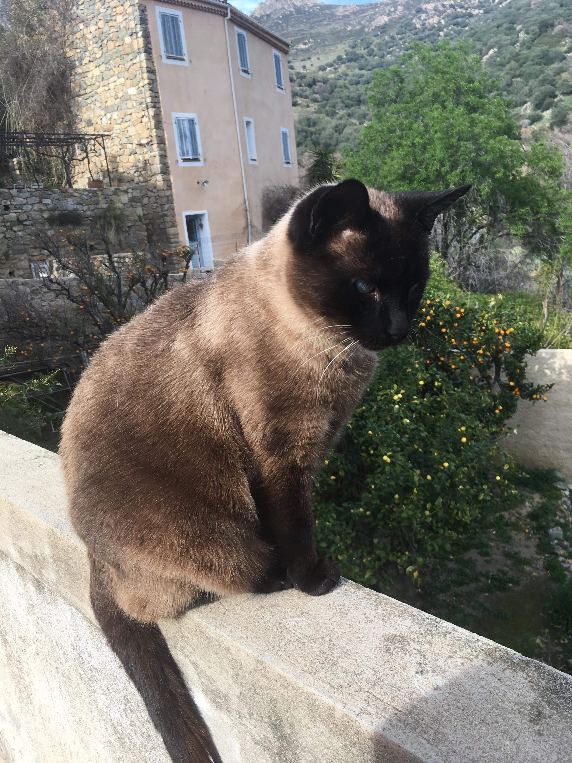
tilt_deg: -16.1
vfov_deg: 61.7
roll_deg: +6.4
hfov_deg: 48.2
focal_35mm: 29
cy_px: 382
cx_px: 286
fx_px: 639
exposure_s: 1/527
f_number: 2.2
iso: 25
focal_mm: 4.15
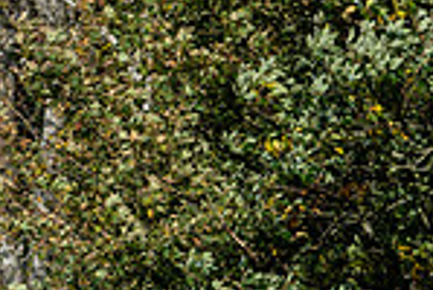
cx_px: 214
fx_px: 4098
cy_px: 596
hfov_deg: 6.0
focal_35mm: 340
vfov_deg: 4.0
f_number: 3.5
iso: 200
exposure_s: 1/2500
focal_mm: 62
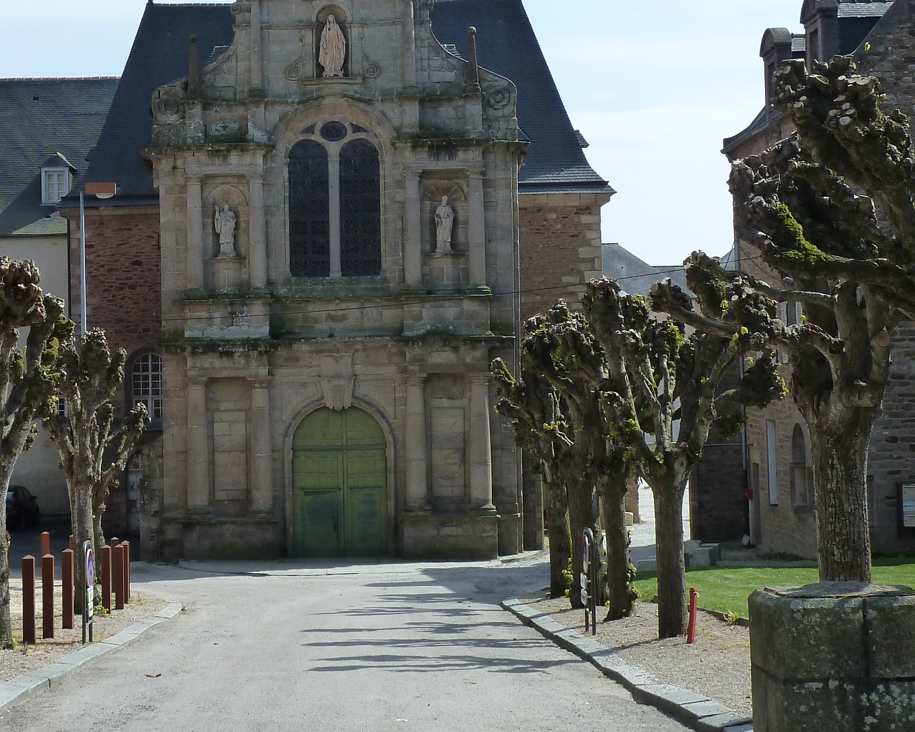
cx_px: 256
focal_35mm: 71
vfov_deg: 21.5
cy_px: 270
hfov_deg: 26.5
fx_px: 1923
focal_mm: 6.9
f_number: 4.5
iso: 125
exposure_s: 1/500
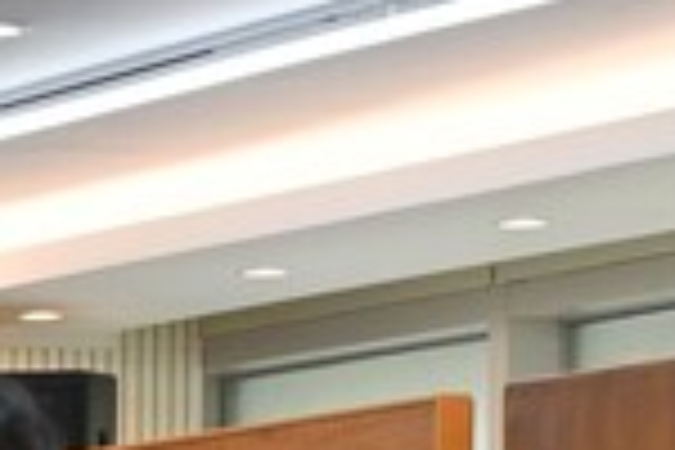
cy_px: 1366
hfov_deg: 6.3
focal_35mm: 311
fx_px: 5831
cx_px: -891
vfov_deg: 4.3
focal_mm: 49
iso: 500
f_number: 4
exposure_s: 1/400
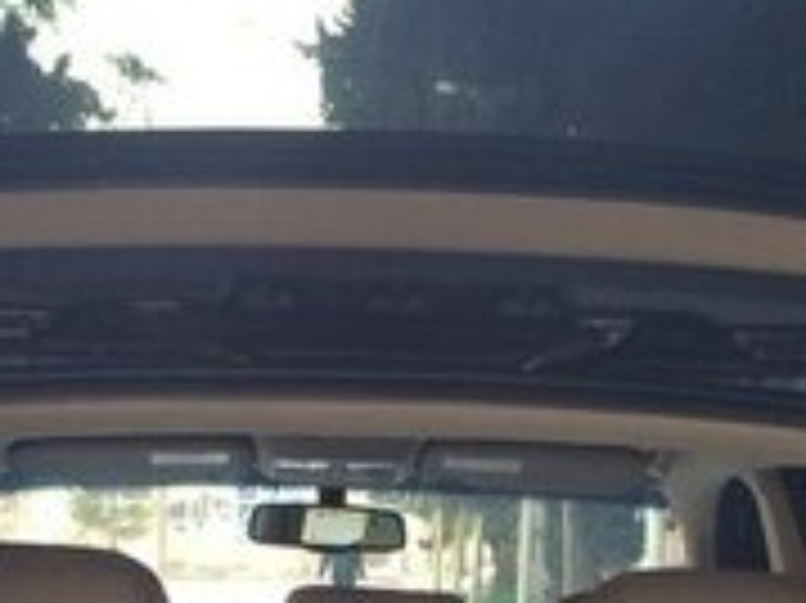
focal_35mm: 107
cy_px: 1037
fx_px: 2490
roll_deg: -0.6
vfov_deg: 12.7
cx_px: 383
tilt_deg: -11.9
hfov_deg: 18.4
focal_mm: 4.15
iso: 64
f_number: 2.2
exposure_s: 1/100
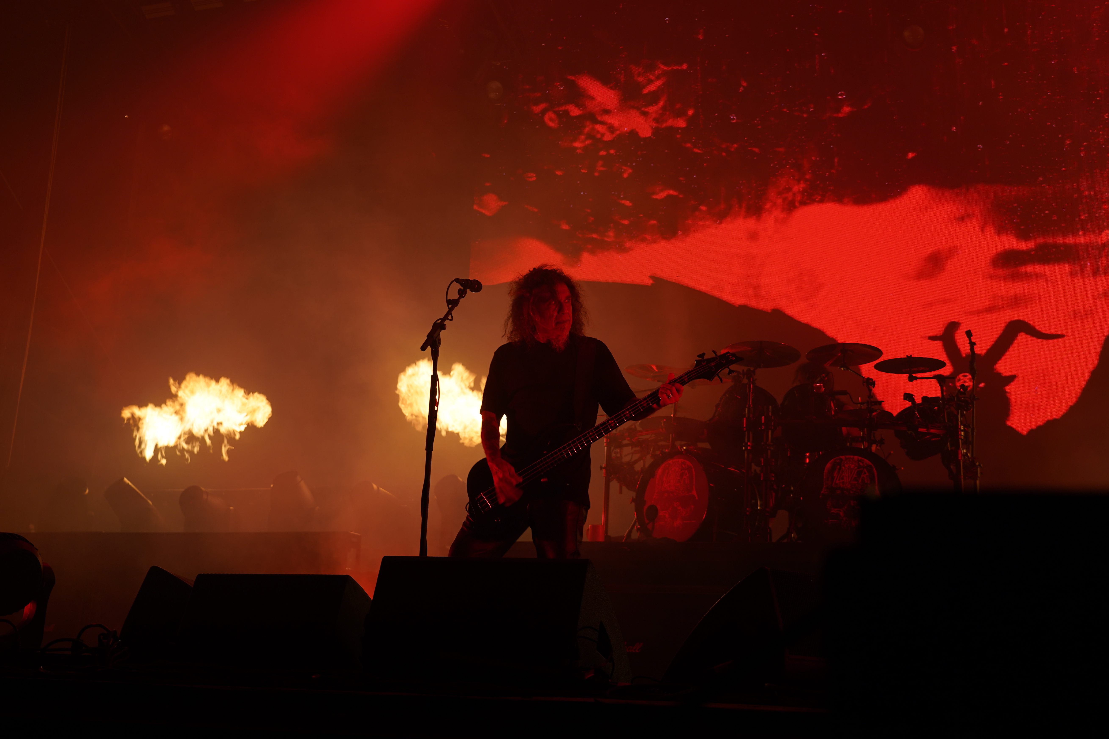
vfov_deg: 28.1
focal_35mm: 48
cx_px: 502
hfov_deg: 41.1
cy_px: 335
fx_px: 1479
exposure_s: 1/50
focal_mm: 42
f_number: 4
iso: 100
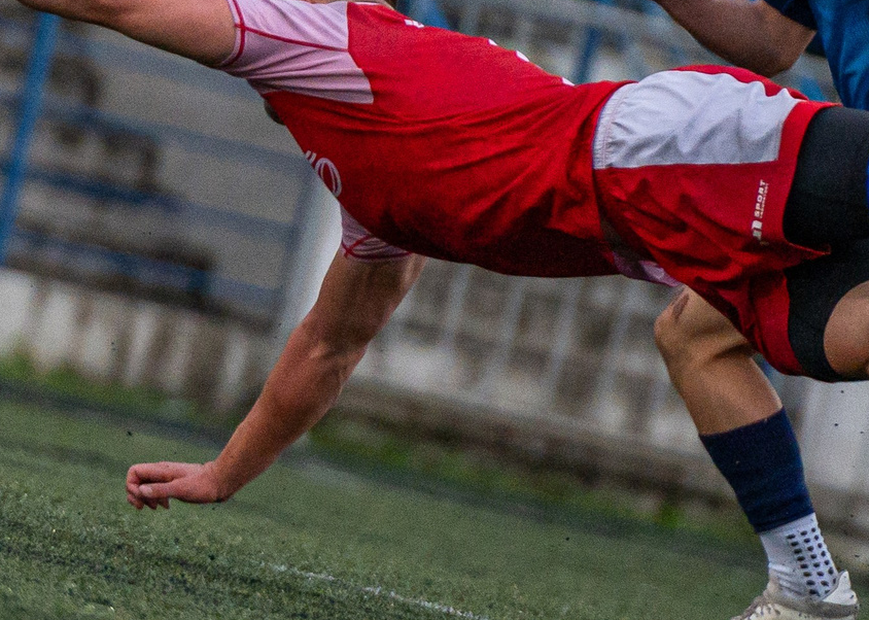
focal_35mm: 1083
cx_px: -453
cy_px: 53
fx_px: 26716
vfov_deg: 1.3
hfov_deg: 1.9
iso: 2000
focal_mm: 200
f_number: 3.2
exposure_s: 1/1600
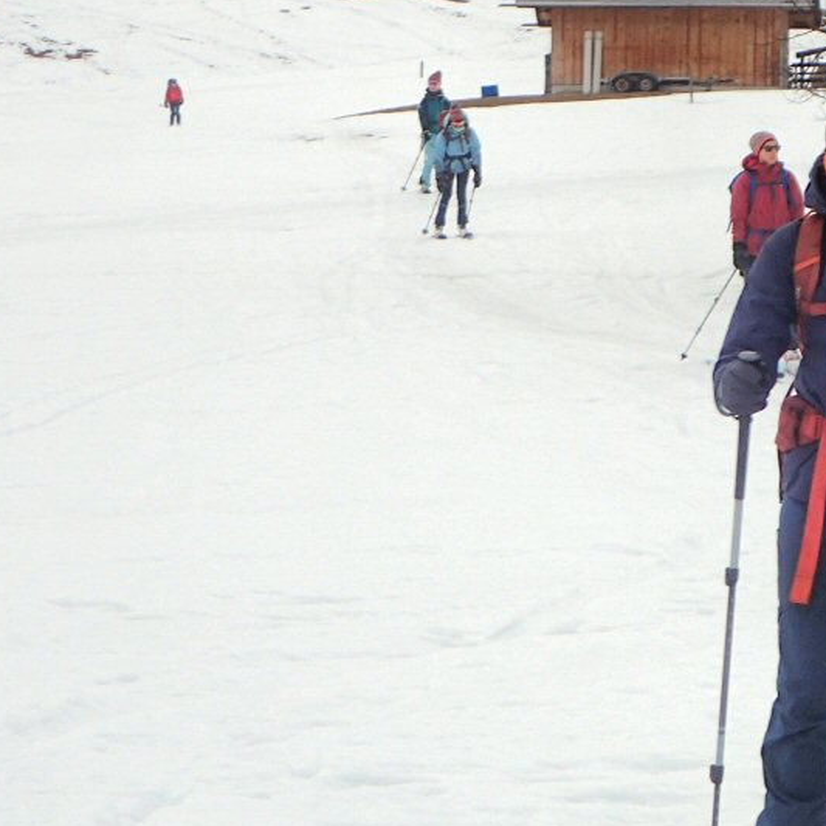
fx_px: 5966
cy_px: 369
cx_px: 816
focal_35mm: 221
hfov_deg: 7.9
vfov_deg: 7.9
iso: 125
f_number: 4.9
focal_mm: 18
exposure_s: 1/200
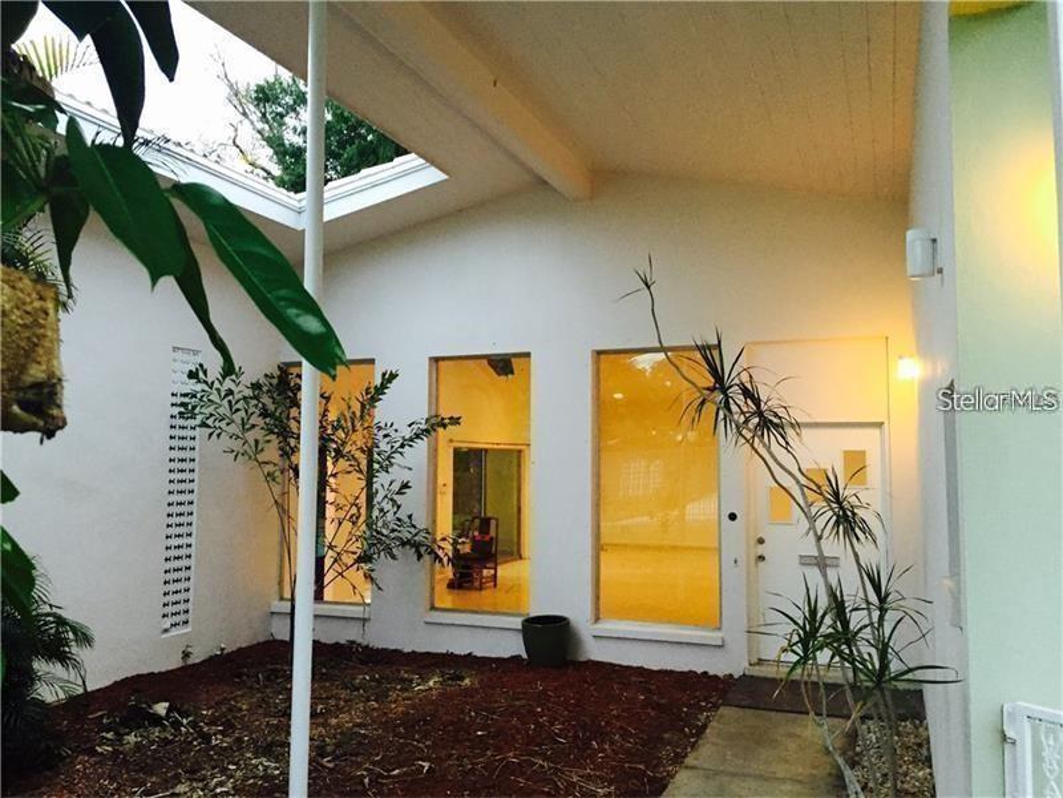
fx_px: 891
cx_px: 532
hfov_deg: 61.7
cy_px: 399
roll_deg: +0.9
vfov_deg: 48.2
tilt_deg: +0.4
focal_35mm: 29
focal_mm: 4.15
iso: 160
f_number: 2.2
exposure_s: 1/30
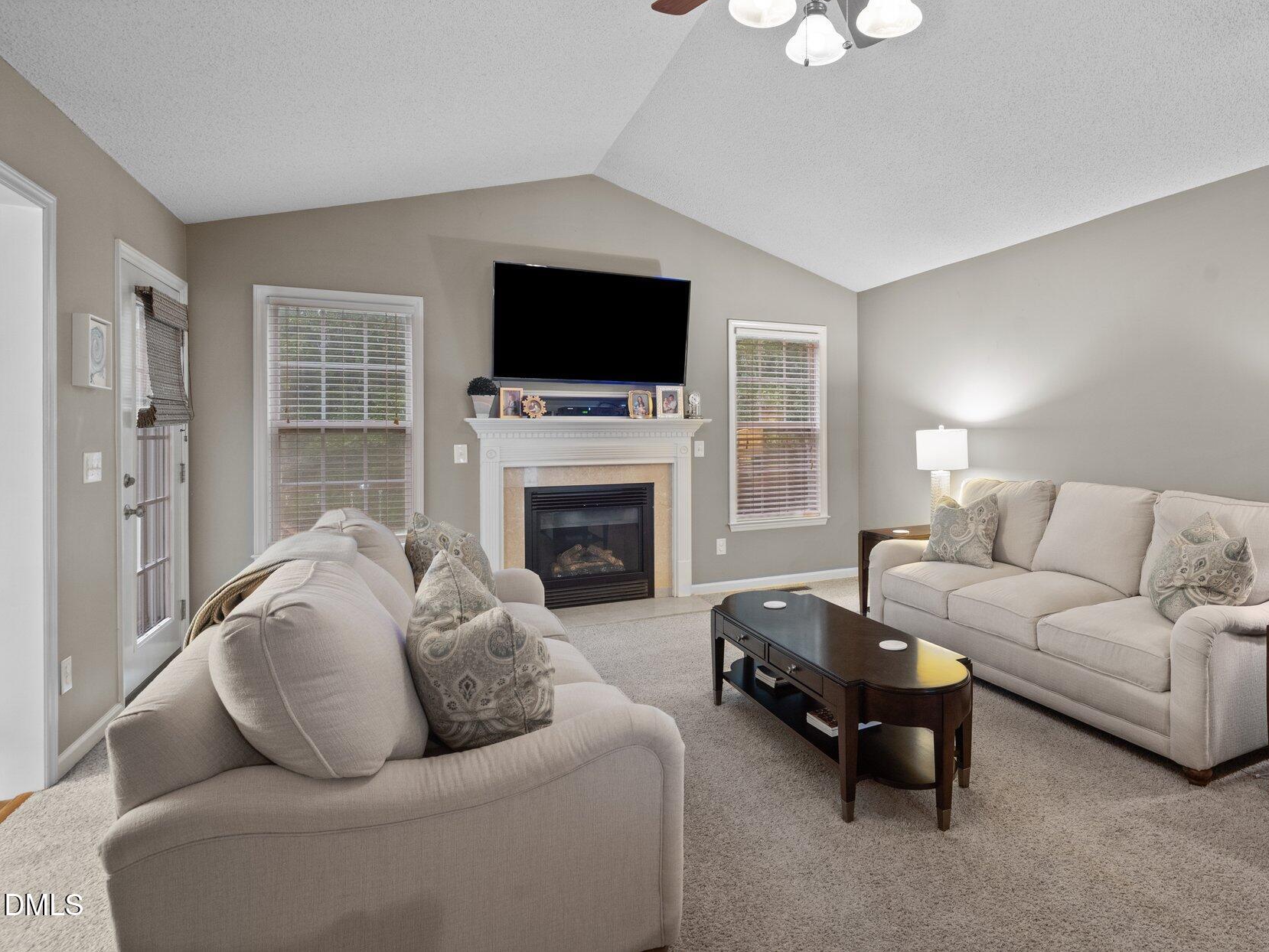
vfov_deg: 68.5
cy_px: 430
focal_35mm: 19
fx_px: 697
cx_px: 783
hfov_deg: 83.2
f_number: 8
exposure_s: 3
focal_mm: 16
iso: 400
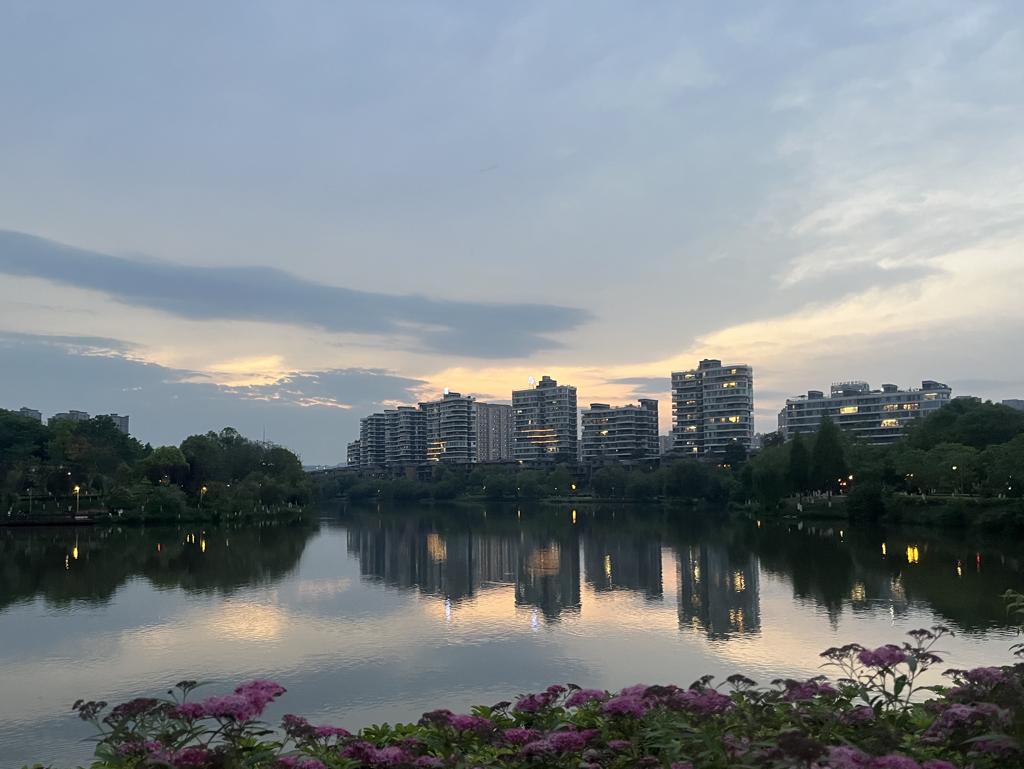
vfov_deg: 46.7
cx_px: 438
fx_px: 888
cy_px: 424
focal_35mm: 30
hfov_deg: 59.7
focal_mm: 5.1
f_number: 1.6
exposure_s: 1/50
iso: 250
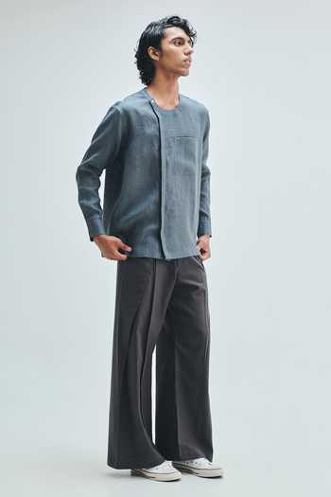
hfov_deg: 23.4
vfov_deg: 34.5
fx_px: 800
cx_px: 166
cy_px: 248
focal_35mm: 58
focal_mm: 58
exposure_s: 1/125
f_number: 8
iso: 400
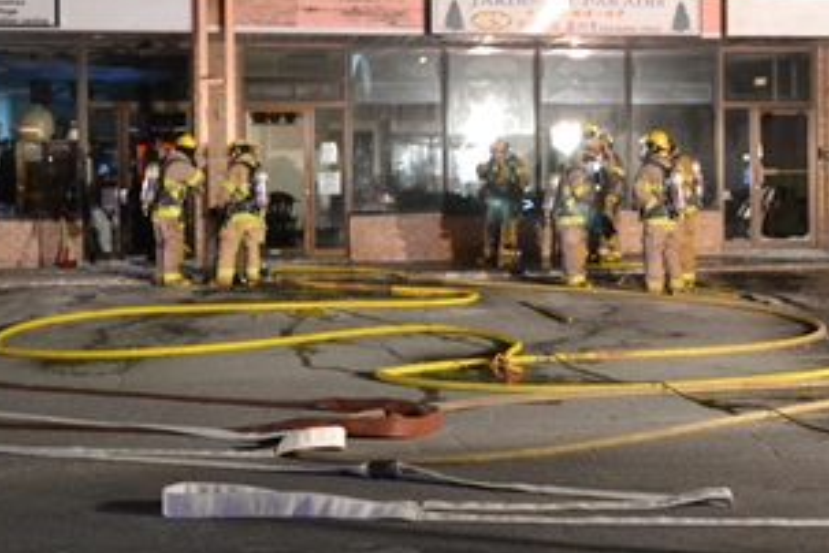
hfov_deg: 28.3
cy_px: 157
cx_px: 534
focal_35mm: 71
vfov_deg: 19.1
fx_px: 1635
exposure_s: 1/50
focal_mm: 32
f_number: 5
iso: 3200
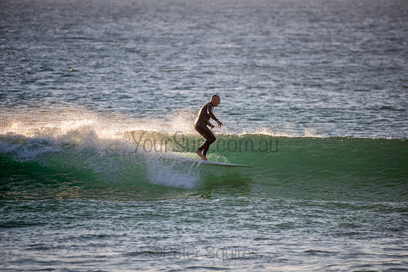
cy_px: 136
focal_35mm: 516
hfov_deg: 4.0
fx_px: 5844
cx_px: 204
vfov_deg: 2.7
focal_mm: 500
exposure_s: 1/500
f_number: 5.6
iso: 80
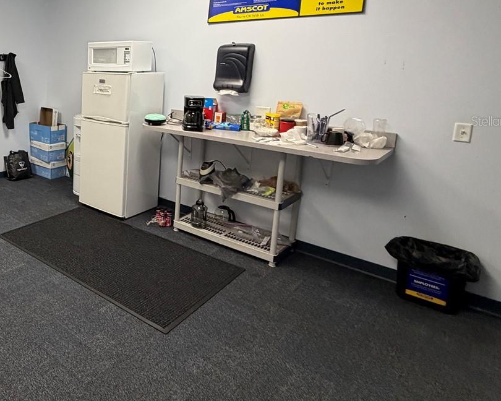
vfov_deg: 51.8
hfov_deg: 54.3
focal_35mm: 27
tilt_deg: -7.3
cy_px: 121
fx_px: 400
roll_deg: +0.4
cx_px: 35
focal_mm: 2.22
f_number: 2.2
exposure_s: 1/60
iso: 250
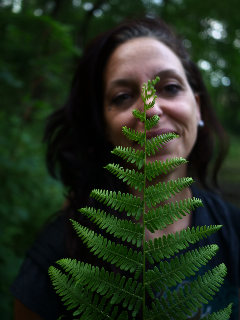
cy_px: 160
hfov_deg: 41.8
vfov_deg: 54.0
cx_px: 120
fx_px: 314
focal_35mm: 34
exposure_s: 1/125
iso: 200
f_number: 1.8
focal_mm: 17
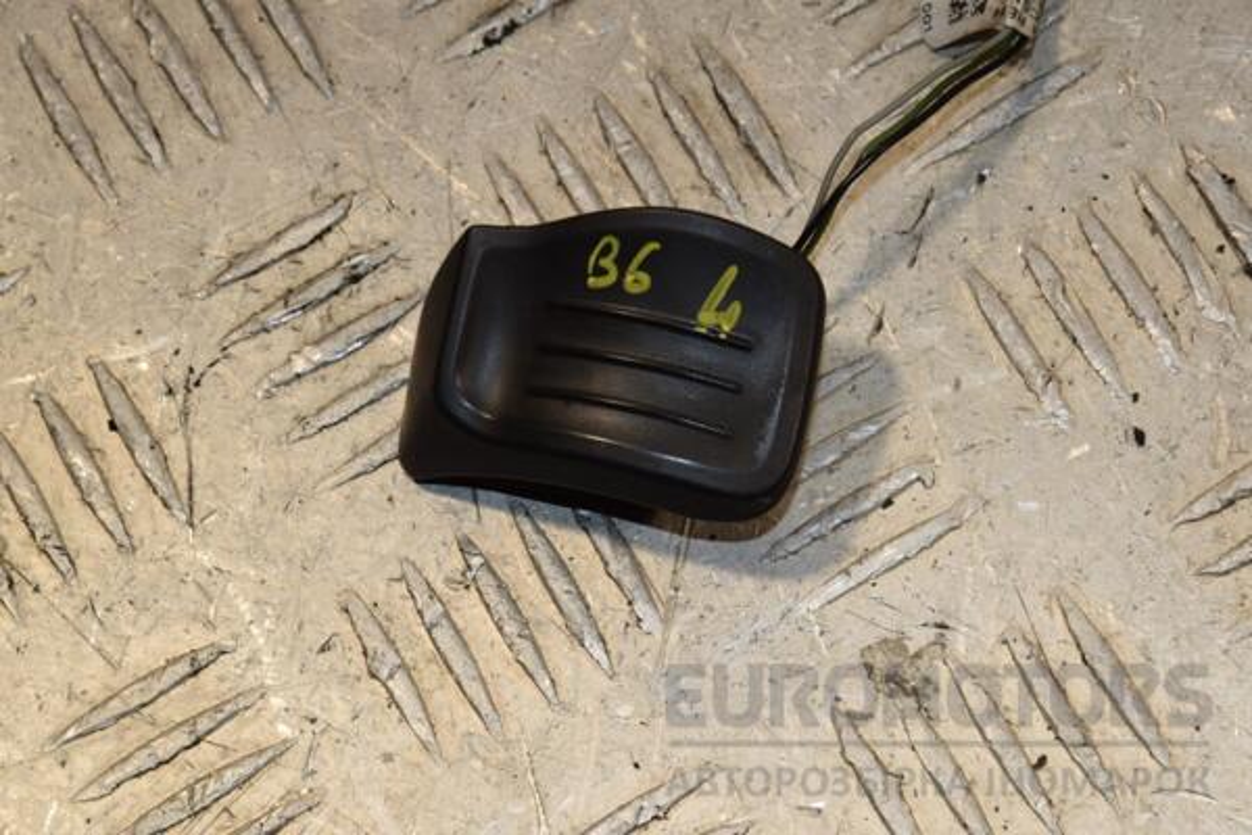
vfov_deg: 8.7
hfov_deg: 13.0
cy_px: 418
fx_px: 5477
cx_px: 626
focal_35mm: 158
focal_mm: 105
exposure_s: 1/200
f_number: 13
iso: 800
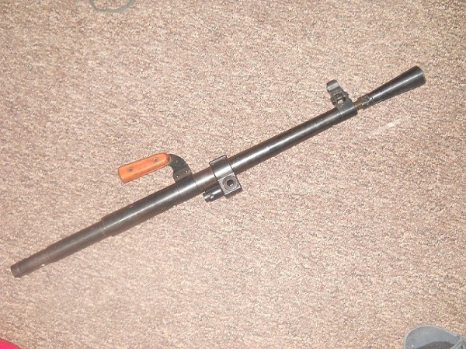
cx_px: 233
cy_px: 174
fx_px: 552
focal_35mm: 41
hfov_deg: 45.8
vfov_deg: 35.1
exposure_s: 1/30
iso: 400
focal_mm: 6.72
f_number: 3.1
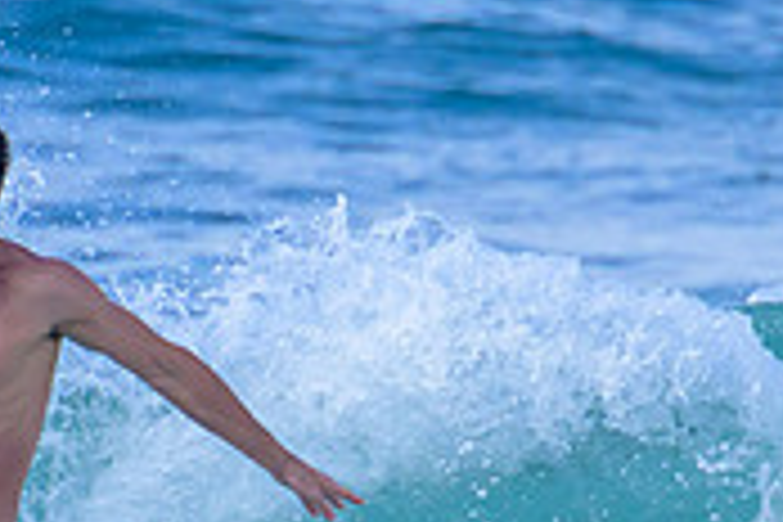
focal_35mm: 3640
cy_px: 601
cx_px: 16
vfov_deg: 0.4
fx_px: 79164
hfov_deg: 0.6
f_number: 11
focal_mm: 800
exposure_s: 1/2000
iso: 1100
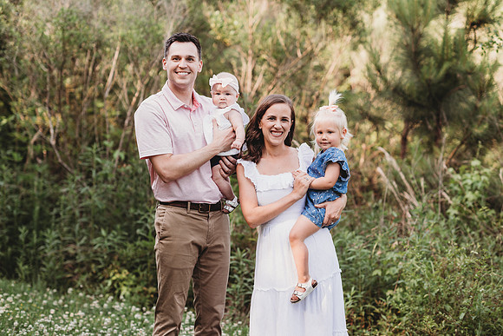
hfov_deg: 23.9
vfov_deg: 16.1
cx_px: 252
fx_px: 1188
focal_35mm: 85
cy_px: 168
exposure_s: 1/250
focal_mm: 85
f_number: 2.2
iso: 100
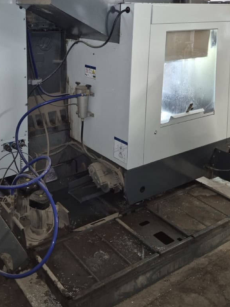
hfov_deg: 37.3
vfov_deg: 47.3
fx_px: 337
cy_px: 80
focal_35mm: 38
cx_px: 74
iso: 125
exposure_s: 1/12
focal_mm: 5.4
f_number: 1.8
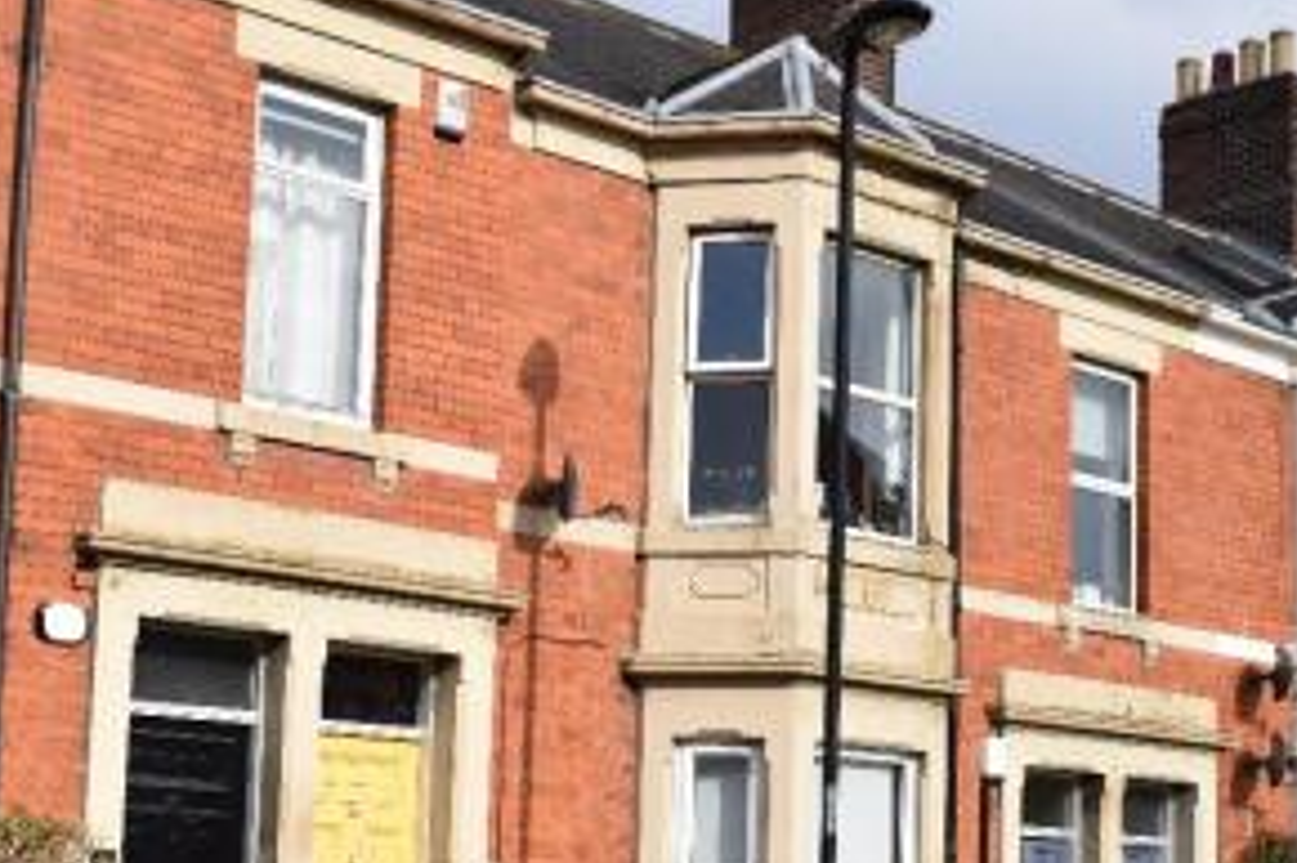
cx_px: 662
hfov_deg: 31.4
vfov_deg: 21.0
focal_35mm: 64
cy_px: 668
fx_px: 2304
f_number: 8
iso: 100
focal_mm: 26
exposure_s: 1/250
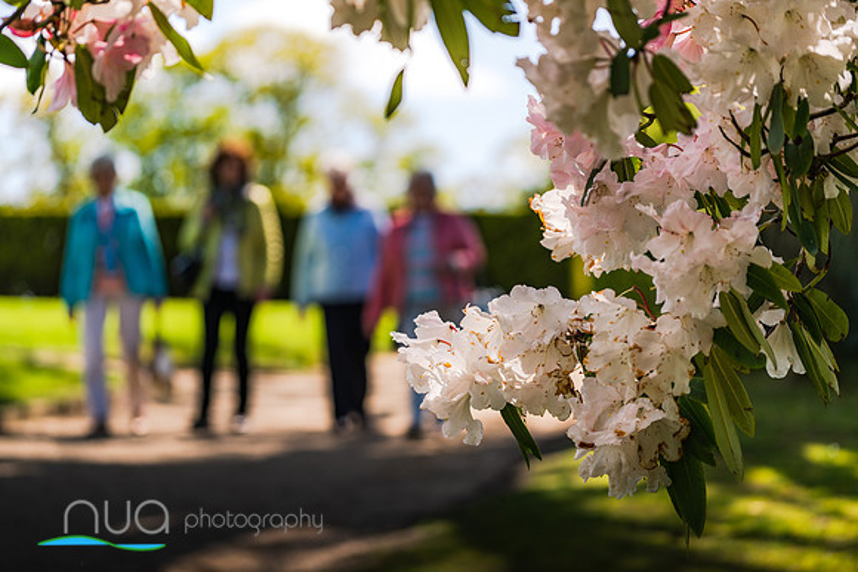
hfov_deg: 12.9
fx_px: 3798
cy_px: 286
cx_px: 429
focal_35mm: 159
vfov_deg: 8.6
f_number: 4
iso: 160
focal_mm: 157
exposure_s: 1/1000
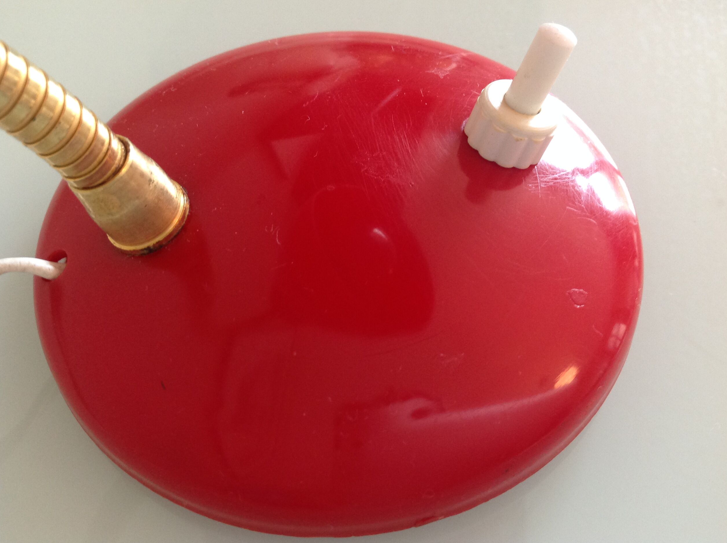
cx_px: 370
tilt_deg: -54.3
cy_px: 270
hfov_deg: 51.4
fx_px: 755
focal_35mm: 36
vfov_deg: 39.6
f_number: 2.4
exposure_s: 1/15
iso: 125
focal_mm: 4.28
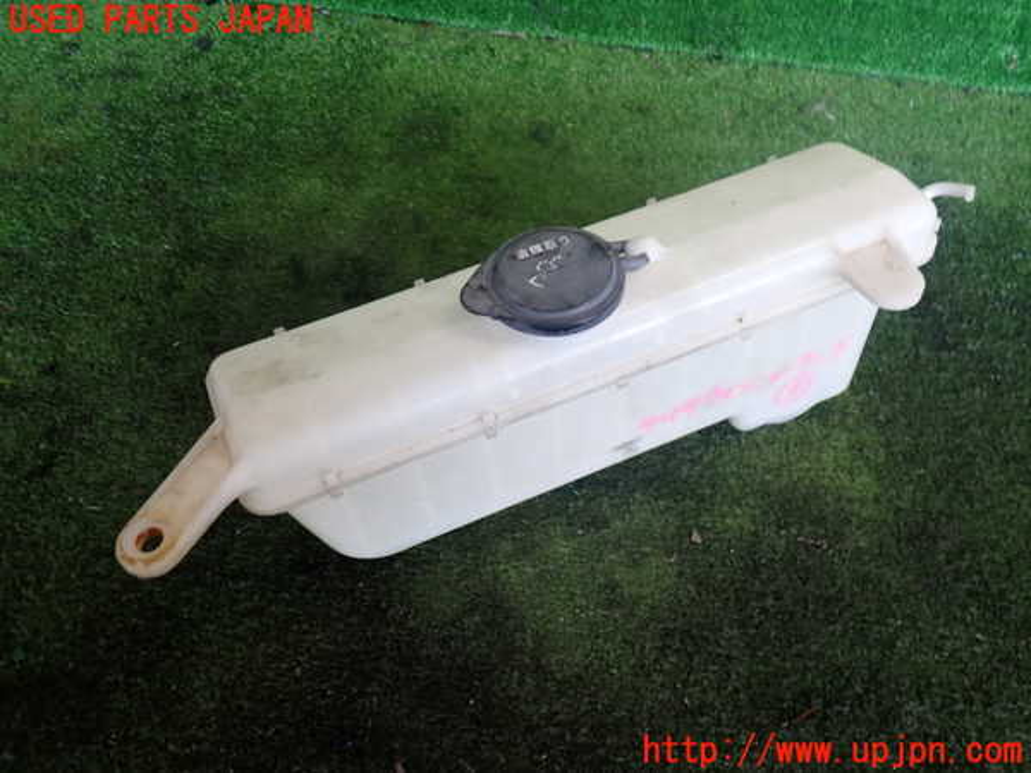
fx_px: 894
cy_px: 386
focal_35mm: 30
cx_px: 516
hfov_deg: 60.0
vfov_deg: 46.8
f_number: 2.3
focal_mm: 5.4
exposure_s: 1/80
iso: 200
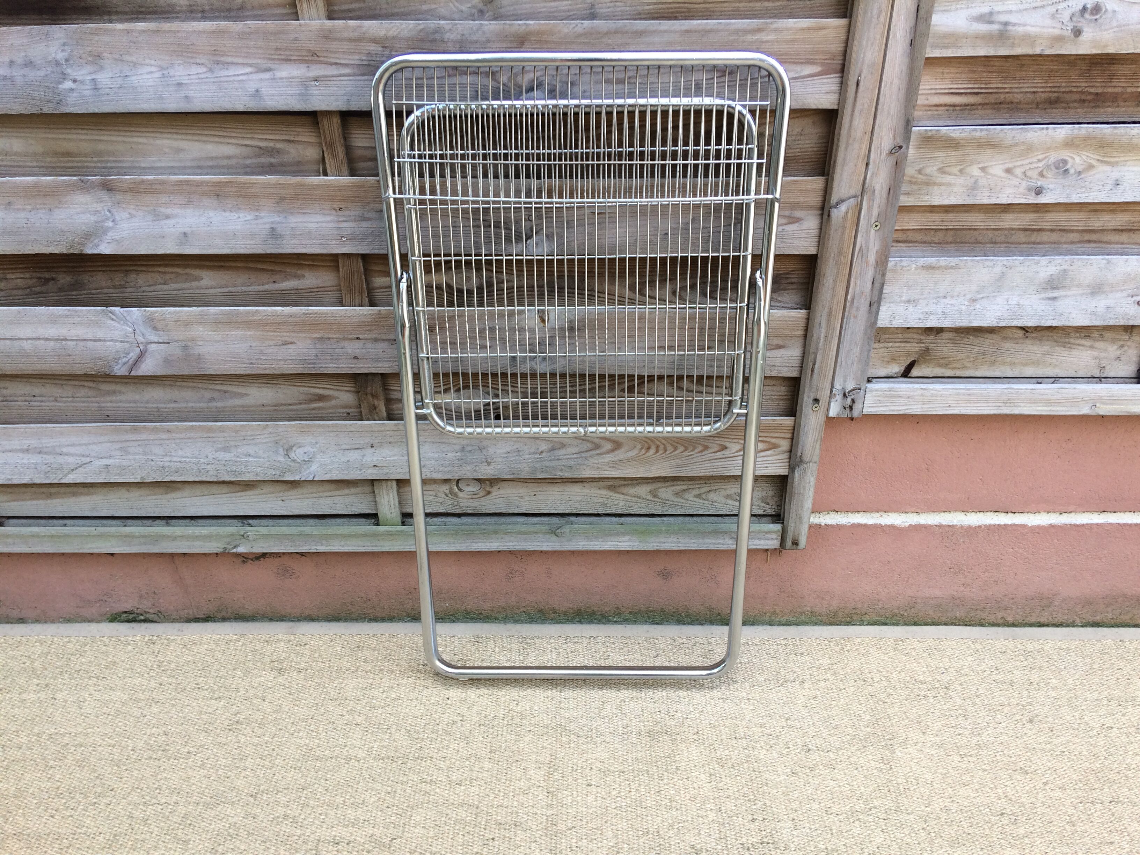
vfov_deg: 48.2
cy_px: 428
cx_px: 570
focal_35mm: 29
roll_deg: +0.0
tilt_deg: -33.0
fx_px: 955
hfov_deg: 61.7
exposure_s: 1/109
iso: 32
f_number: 2.2
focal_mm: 4.15
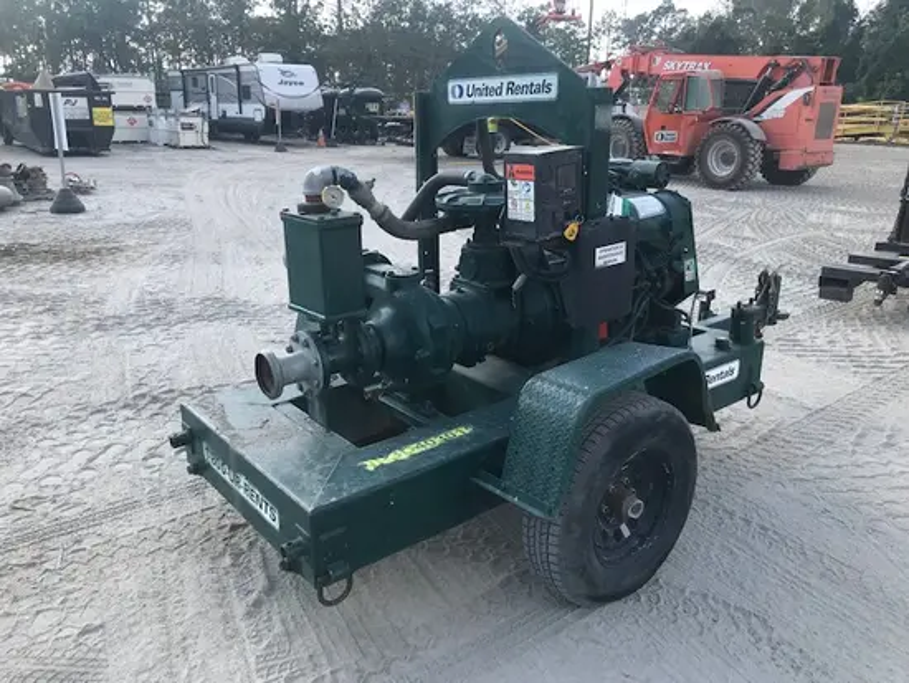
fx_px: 736
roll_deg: -1.1
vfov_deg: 49.8
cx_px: 454
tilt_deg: -17.3
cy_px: 342
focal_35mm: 28
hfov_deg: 63.4
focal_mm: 3.99
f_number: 1.8
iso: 20
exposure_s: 1/679
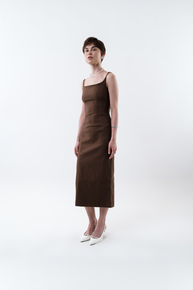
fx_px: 281
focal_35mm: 35
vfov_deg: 54.4
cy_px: 145
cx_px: 96
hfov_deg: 37.9
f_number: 13
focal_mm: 23
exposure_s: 1/125
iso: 80
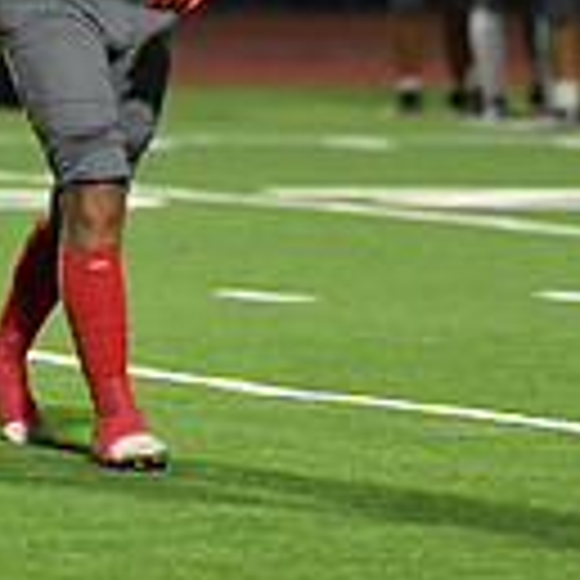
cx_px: 72
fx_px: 14502
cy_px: -232
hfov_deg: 2.3
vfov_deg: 2.3
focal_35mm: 765
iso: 8000
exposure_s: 1/1000
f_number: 2.8
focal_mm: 200
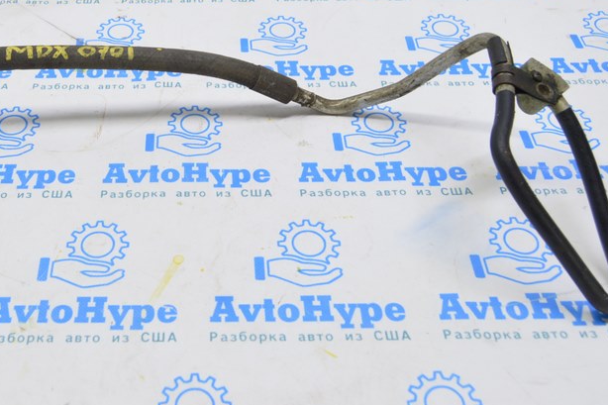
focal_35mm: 50
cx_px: 183
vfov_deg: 26.6
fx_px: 844
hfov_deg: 39.0
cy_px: 92
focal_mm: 20
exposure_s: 1/20
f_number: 5.6
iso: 400
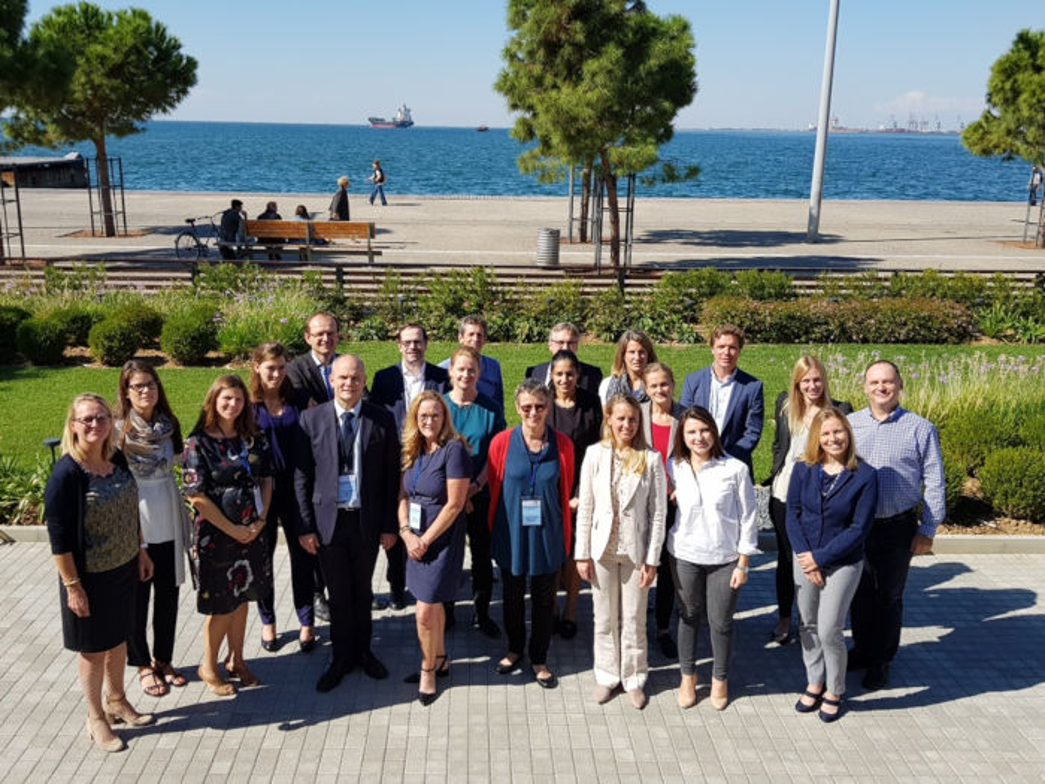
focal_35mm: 26
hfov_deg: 67.3
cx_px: 522
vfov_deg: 53.1
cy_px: 392
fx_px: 785
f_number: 1.7
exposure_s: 1/1896
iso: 40
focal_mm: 4.2
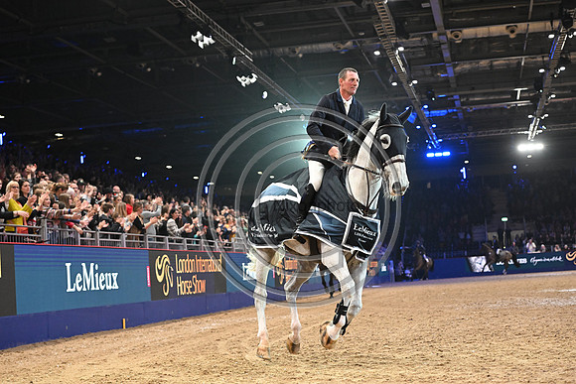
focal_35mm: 70
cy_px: 192
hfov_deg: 28.8
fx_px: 1120
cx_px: 288
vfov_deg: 19.5
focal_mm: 70
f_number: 4.5
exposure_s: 1/640
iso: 6400
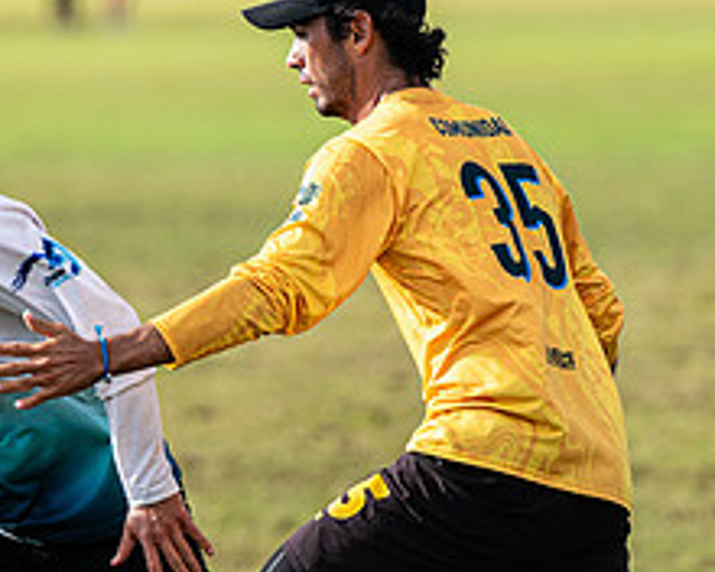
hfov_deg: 2.3
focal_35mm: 839
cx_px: 252
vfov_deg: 1.8
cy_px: 323
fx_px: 17754
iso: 100
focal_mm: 200
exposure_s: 1/1000
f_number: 3.2
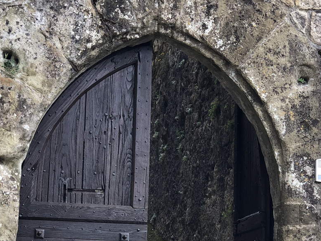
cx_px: 195
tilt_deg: +7.6
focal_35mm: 107
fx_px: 992
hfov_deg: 18.4
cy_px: 187
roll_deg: -0.1
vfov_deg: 13.8
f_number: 2.4
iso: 20
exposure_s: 1/120
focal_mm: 6
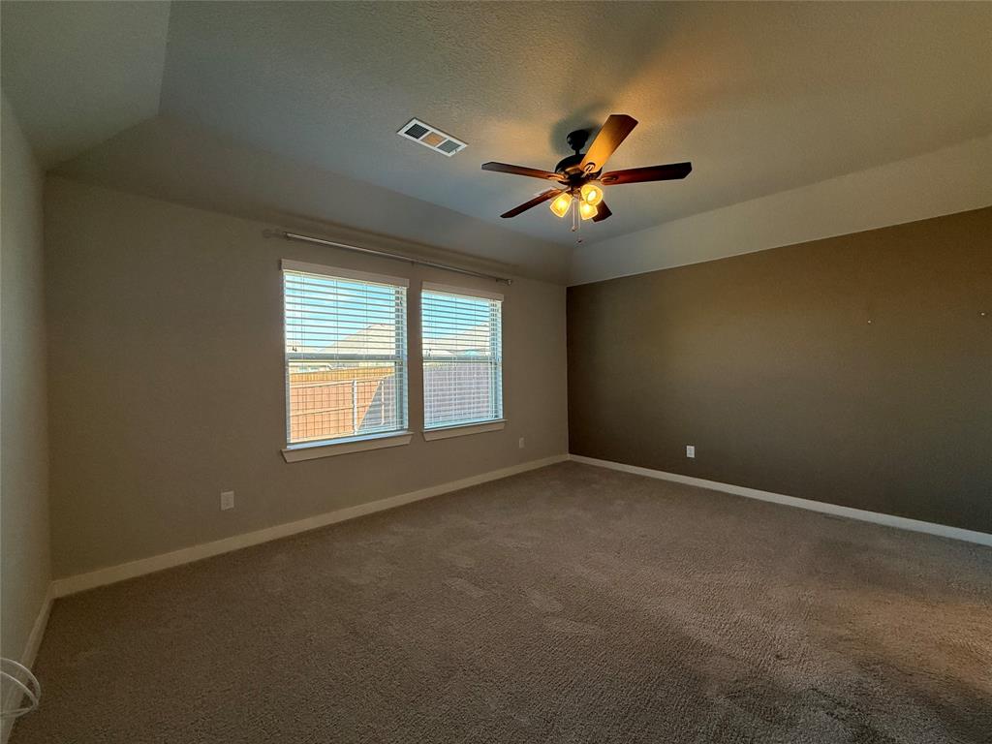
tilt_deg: -0.7
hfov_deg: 102.1
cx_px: 496
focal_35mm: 14
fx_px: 401
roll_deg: +0.6
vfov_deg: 85.7
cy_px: 372
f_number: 2.2
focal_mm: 2.22
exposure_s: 1/120
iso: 160
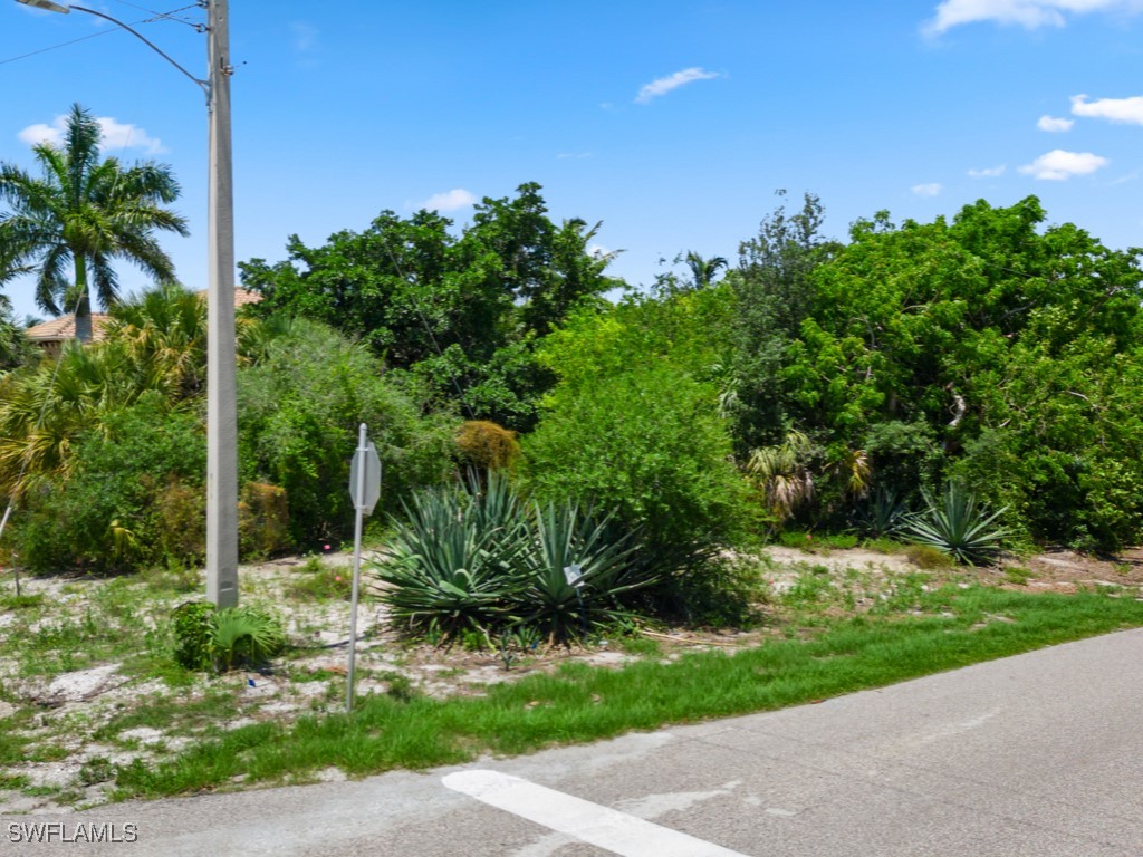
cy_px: 428
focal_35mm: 24
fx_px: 792
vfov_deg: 56.8
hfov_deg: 71.6
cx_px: 572
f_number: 1.7
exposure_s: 1/2500
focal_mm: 6.72
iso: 100
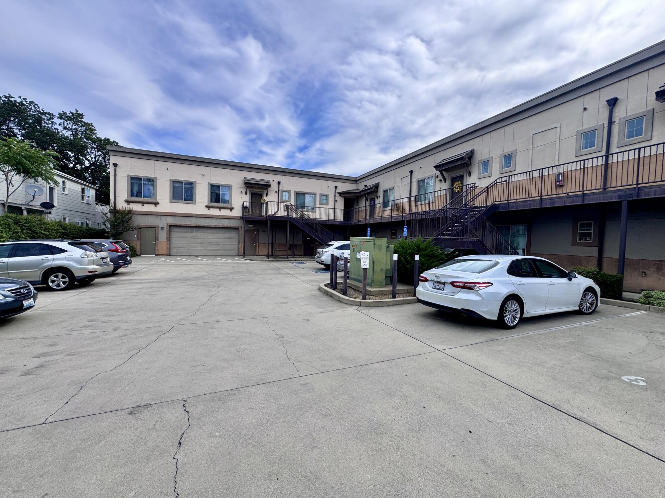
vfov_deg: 85.7
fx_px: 269
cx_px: 332
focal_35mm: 14
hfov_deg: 102.1
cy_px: 249
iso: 40
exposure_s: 1/1063
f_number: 2.2
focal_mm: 2.22
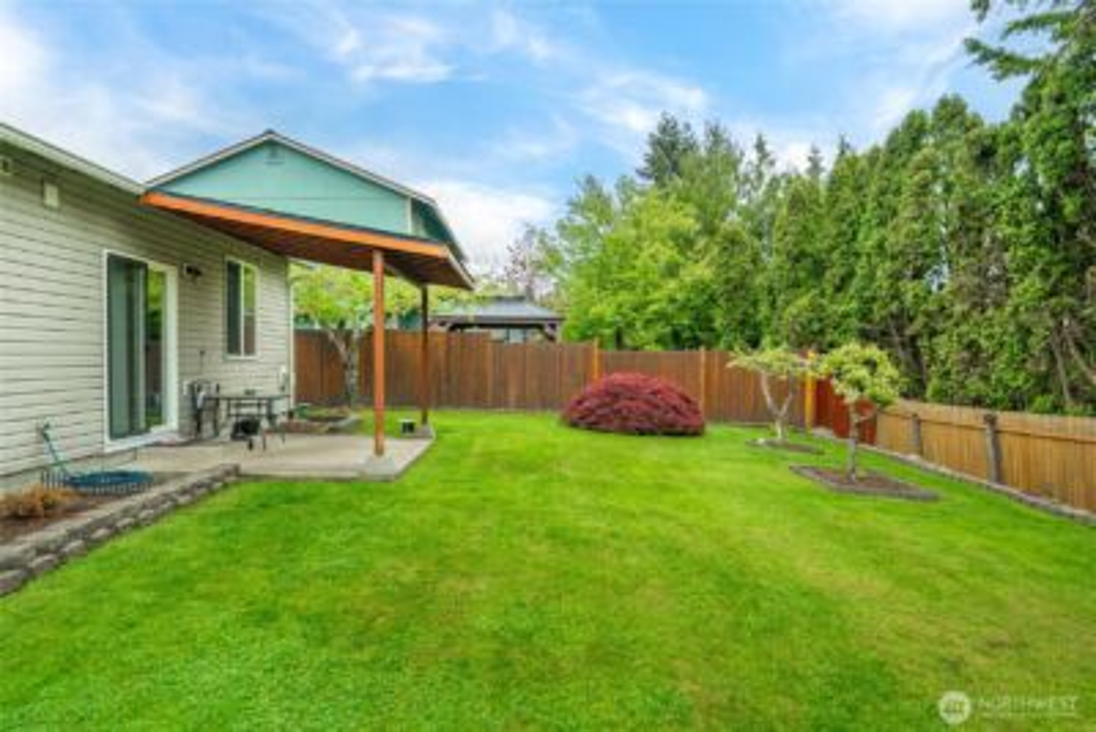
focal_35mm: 21
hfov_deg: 81.2
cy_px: 366
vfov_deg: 59.5
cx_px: 548
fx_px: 640
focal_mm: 21
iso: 80
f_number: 4
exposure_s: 1/160
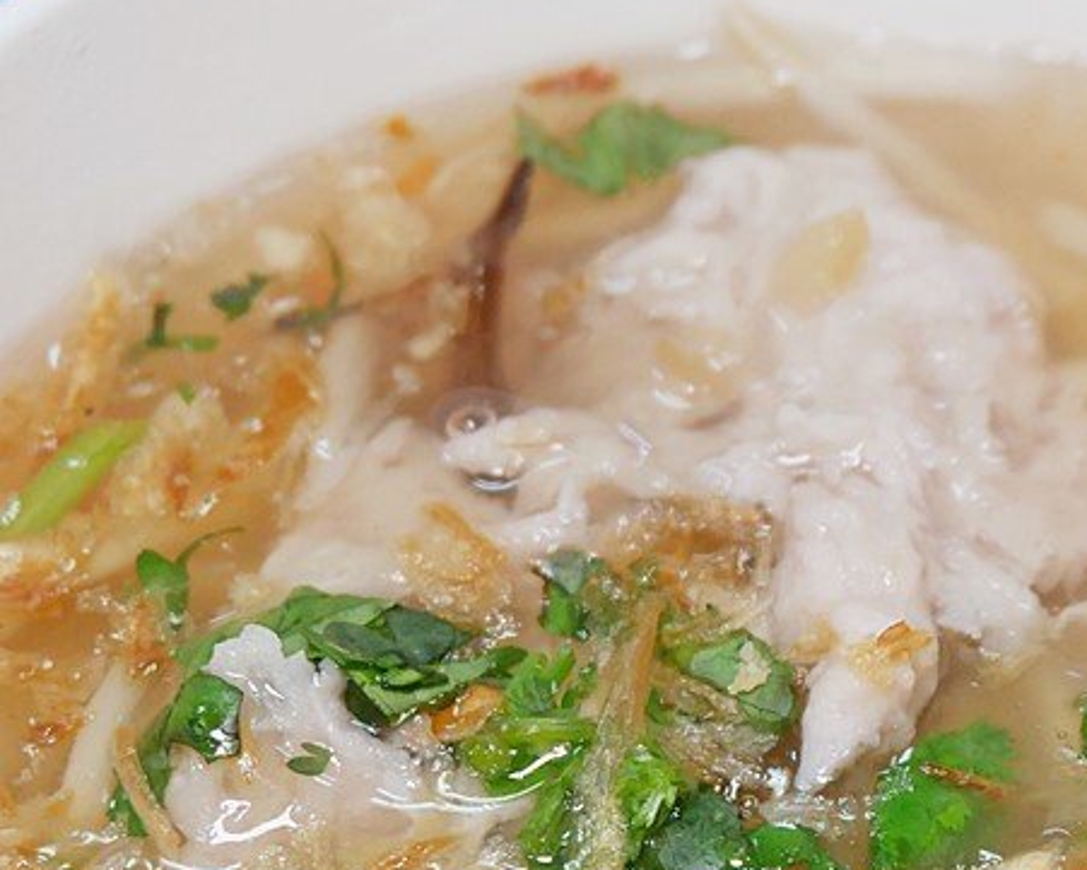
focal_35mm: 91
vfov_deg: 16.7
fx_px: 2928
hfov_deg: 20.8
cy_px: 763
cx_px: 858
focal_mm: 21
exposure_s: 1/60
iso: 500
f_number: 4.6
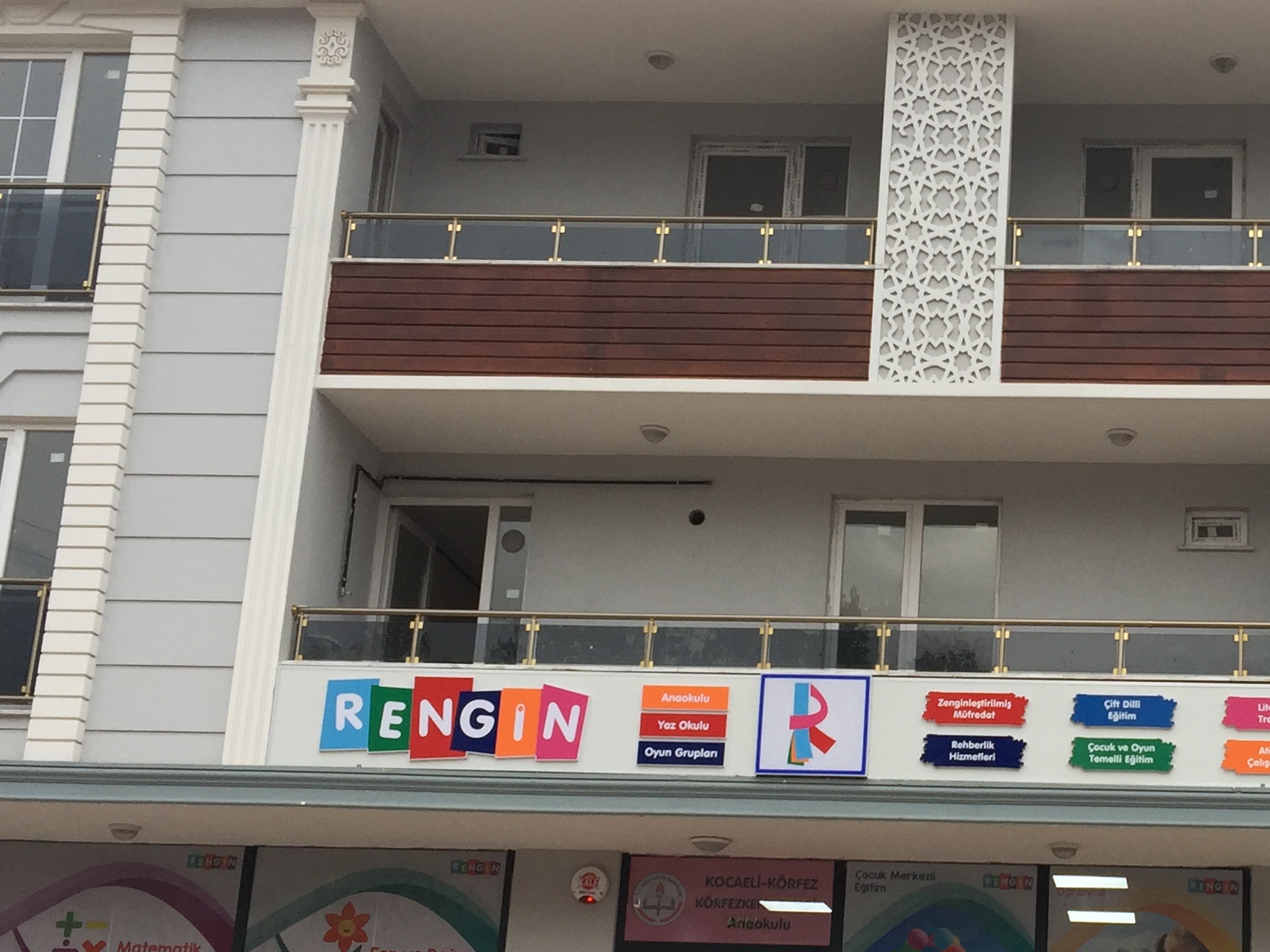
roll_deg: -2.4
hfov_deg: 30.9
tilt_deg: +15.9
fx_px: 2238
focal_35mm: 61
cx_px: 1020
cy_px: 671
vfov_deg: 23.9
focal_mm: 4.15
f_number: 2.2
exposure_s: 1/100
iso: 50
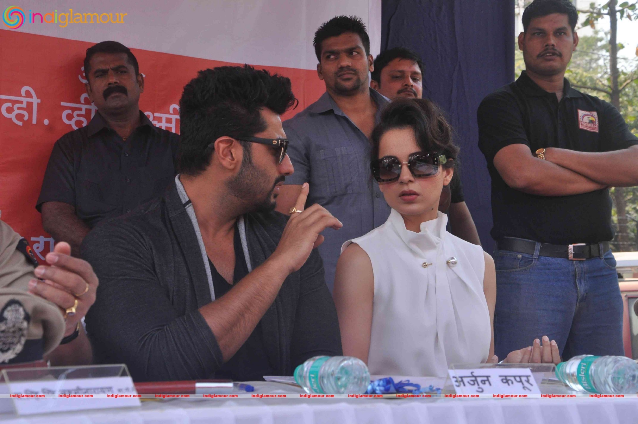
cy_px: 212
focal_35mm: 72
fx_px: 1275
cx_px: 319
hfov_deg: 28.1
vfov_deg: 18.9
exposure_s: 1/400
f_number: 10
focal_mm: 48
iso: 1000
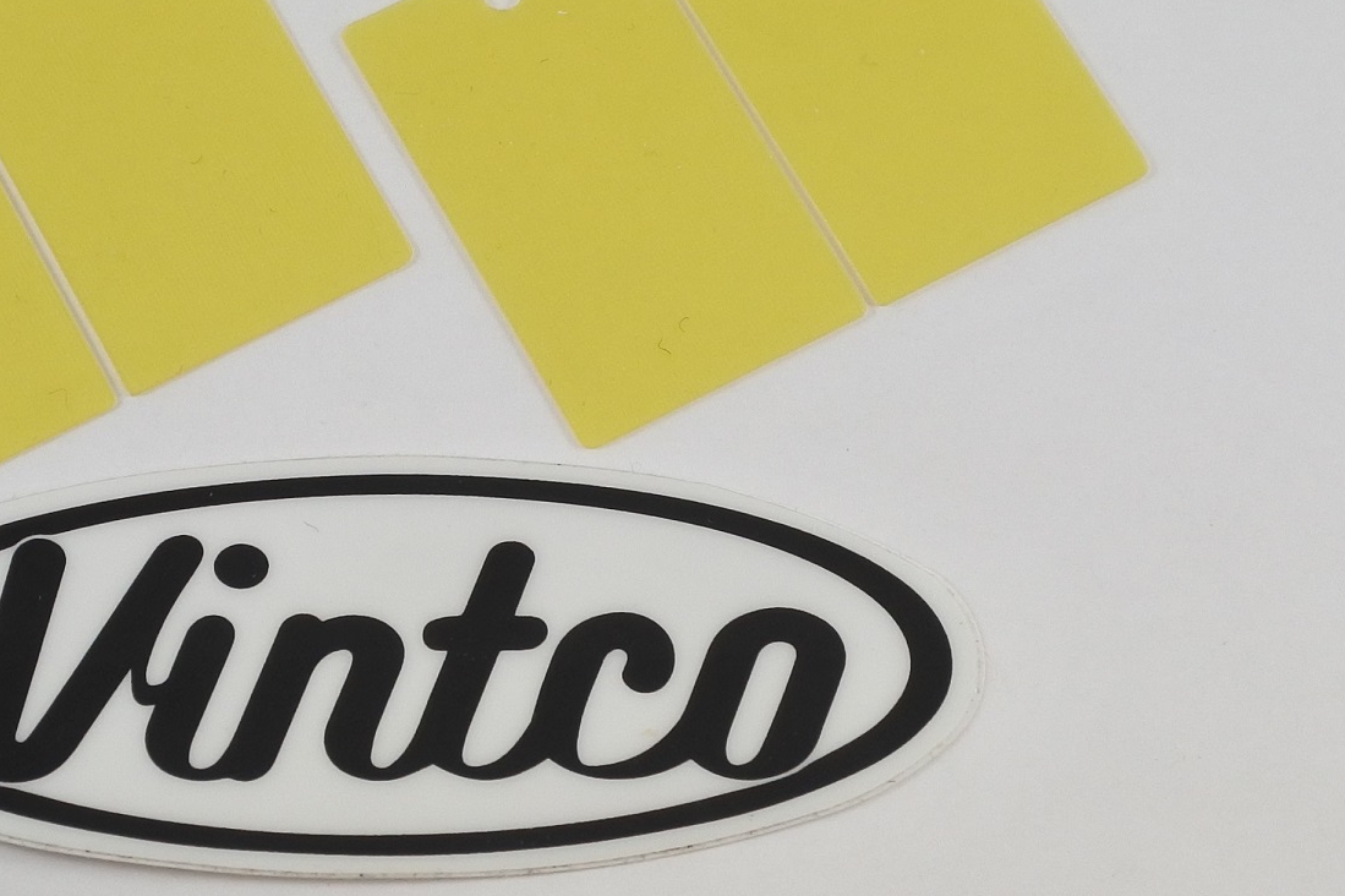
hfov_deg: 33.5
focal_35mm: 59
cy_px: 349
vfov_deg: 22.9
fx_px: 2204
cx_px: 394
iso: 400
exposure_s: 1/200
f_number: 4
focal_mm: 14.3
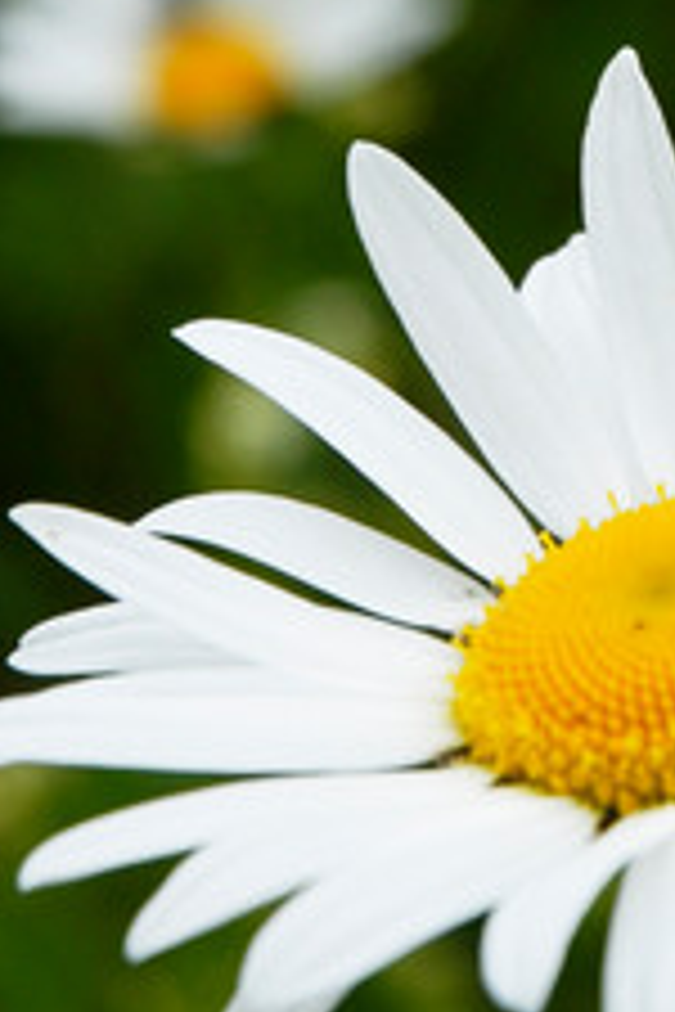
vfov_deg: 5.5
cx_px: 709
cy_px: -576
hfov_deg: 3.7
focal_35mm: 374
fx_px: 10518
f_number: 8
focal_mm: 56
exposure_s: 1/100
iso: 100
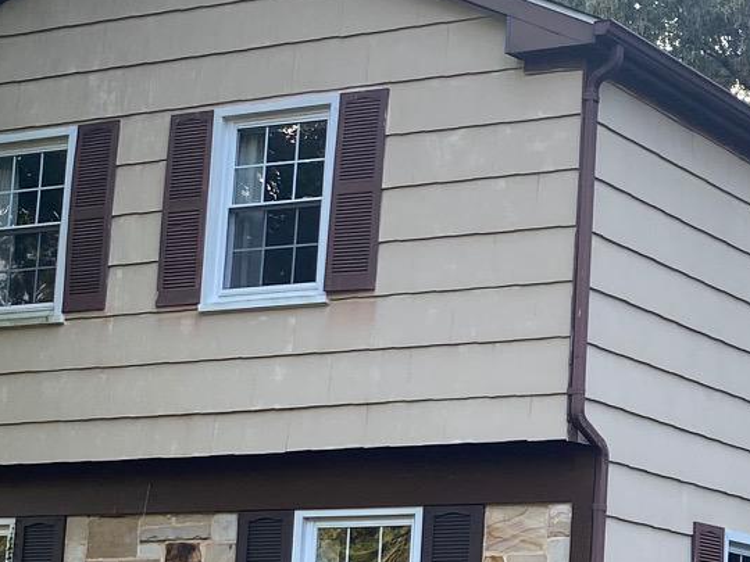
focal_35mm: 97
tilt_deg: +7.1
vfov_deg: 15.0
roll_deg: -1.7
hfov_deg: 18.6
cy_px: 574
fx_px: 2102
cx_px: 1014
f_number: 1.8
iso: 32
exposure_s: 1/183
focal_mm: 4.25
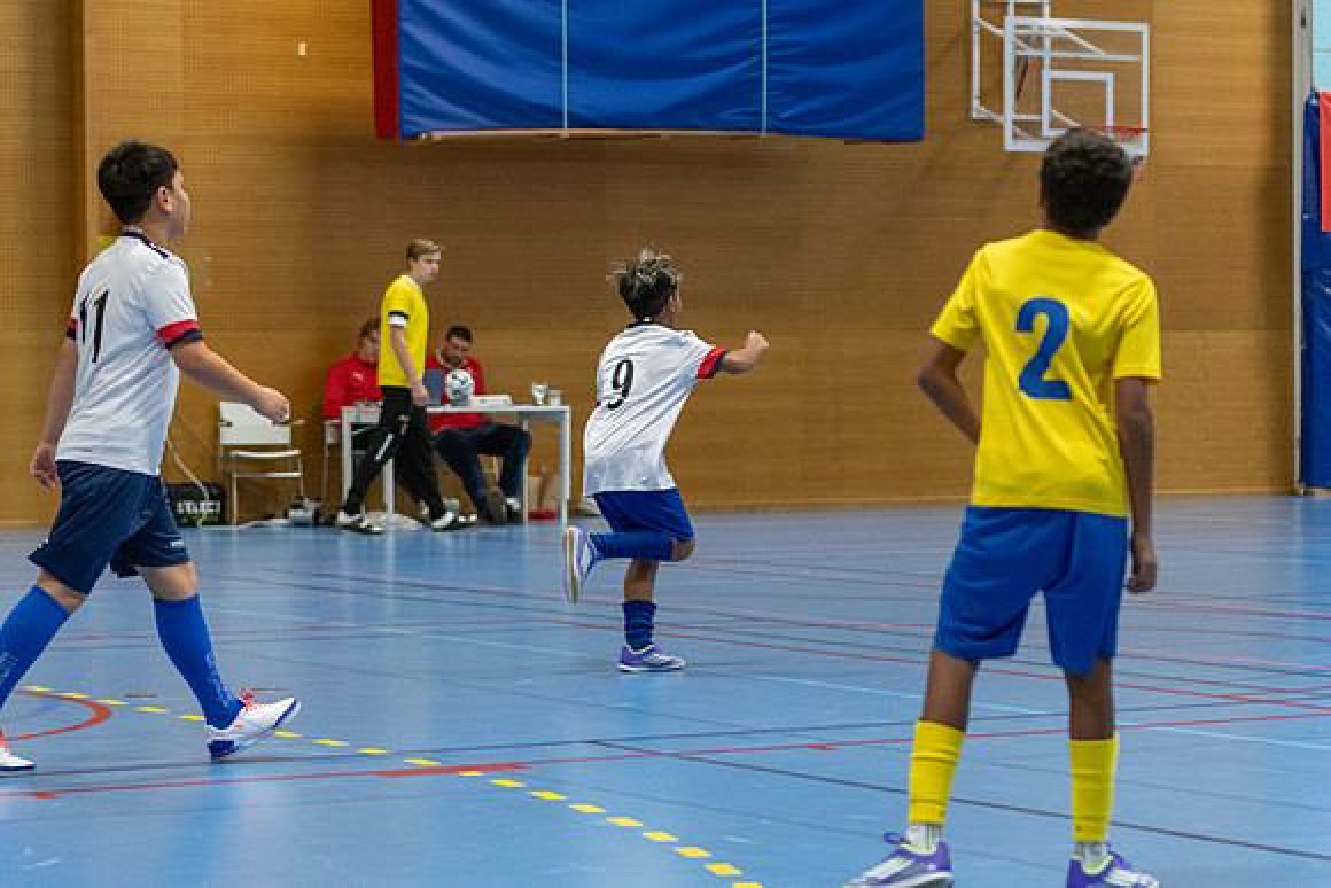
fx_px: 3883
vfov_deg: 13.0
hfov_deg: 19.5
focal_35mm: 105
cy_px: 444
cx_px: 666
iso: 1600
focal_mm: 70
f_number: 2.8
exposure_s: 1/500
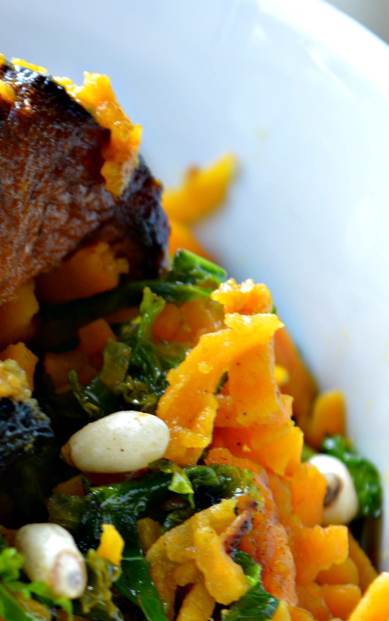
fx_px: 3310
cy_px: 417
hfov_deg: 6.6
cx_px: -292
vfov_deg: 10.7
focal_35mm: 195
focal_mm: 55
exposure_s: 1/15
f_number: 5.6
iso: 100
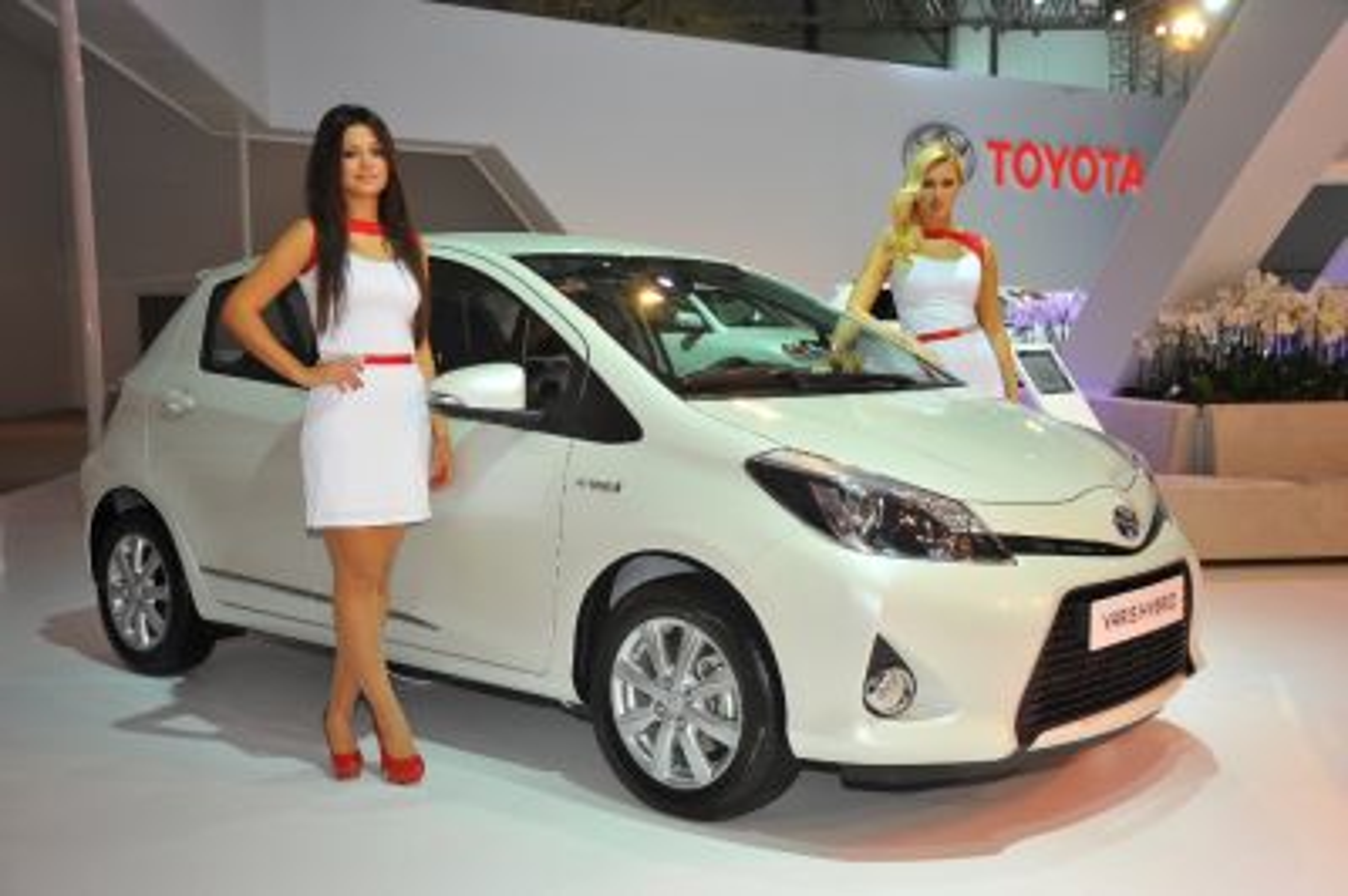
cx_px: 674
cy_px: 448
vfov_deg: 33.3
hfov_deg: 48.5
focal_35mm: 40
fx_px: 1497
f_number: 5.6
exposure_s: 1/125
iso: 400
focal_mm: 40
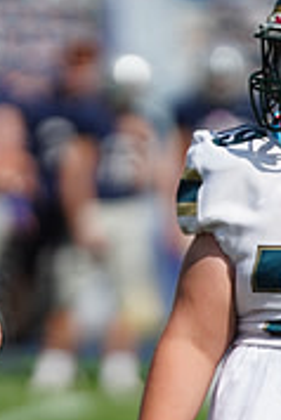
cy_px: 202
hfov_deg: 1.4
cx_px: -31
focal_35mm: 978
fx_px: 11428
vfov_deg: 2.1
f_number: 2.8
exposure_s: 1/8000
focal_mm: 300
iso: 400
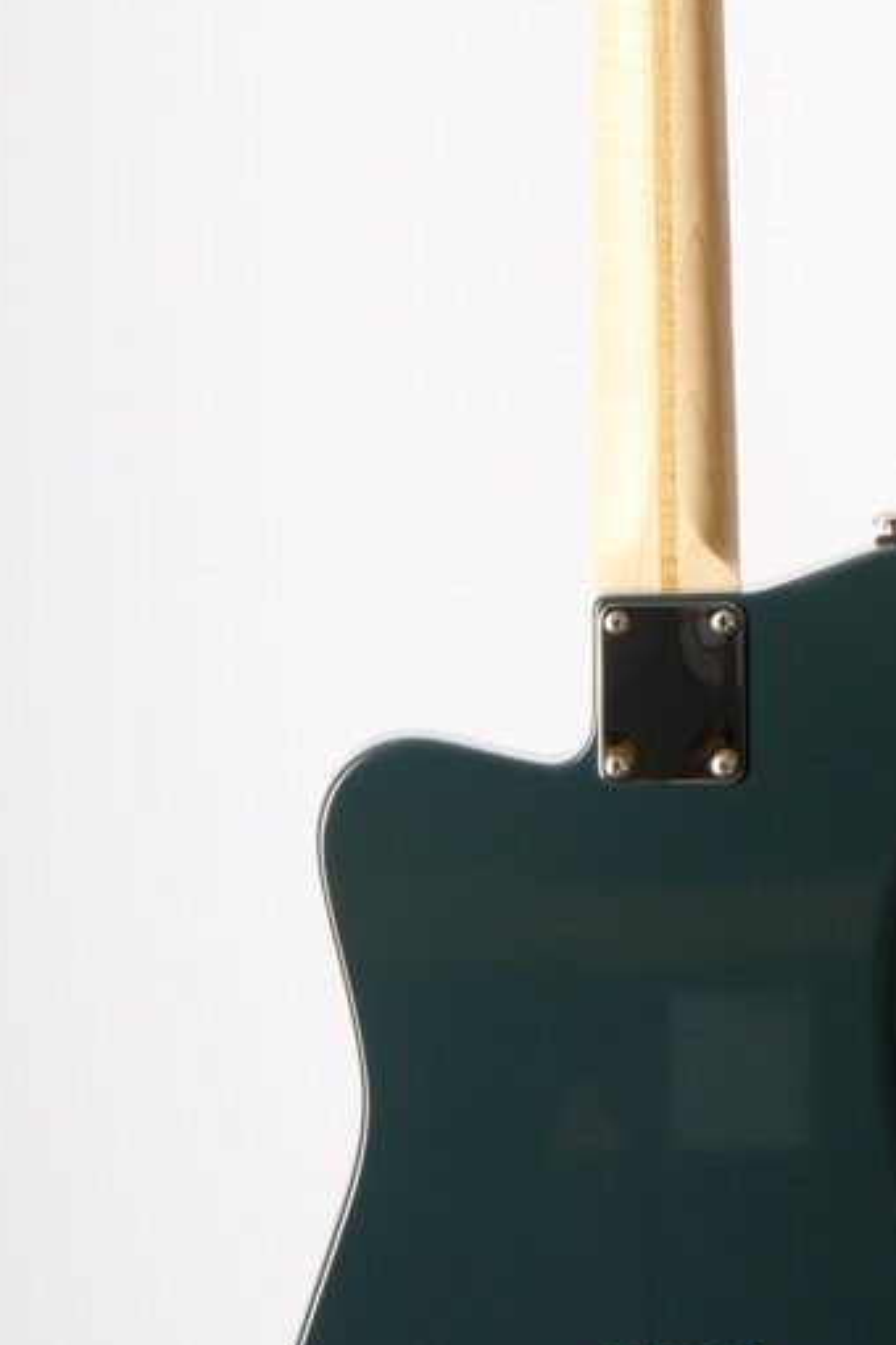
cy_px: 348
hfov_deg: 6.1
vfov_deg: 9.1
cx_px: 709
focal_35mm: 225
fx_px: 8399
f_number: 7.1
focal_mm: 46
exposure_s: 1/250
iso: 200
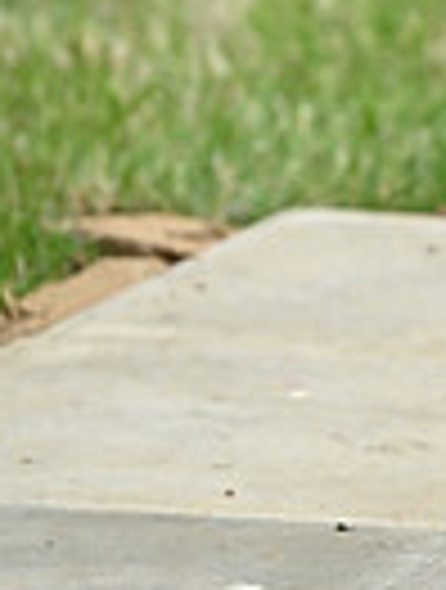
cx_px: 1158
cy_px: -106
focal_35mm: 722
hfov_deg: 2.1
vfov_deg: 2.7
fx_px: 12343
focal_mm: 170
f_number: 4.5
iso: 160
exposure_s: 1/1000
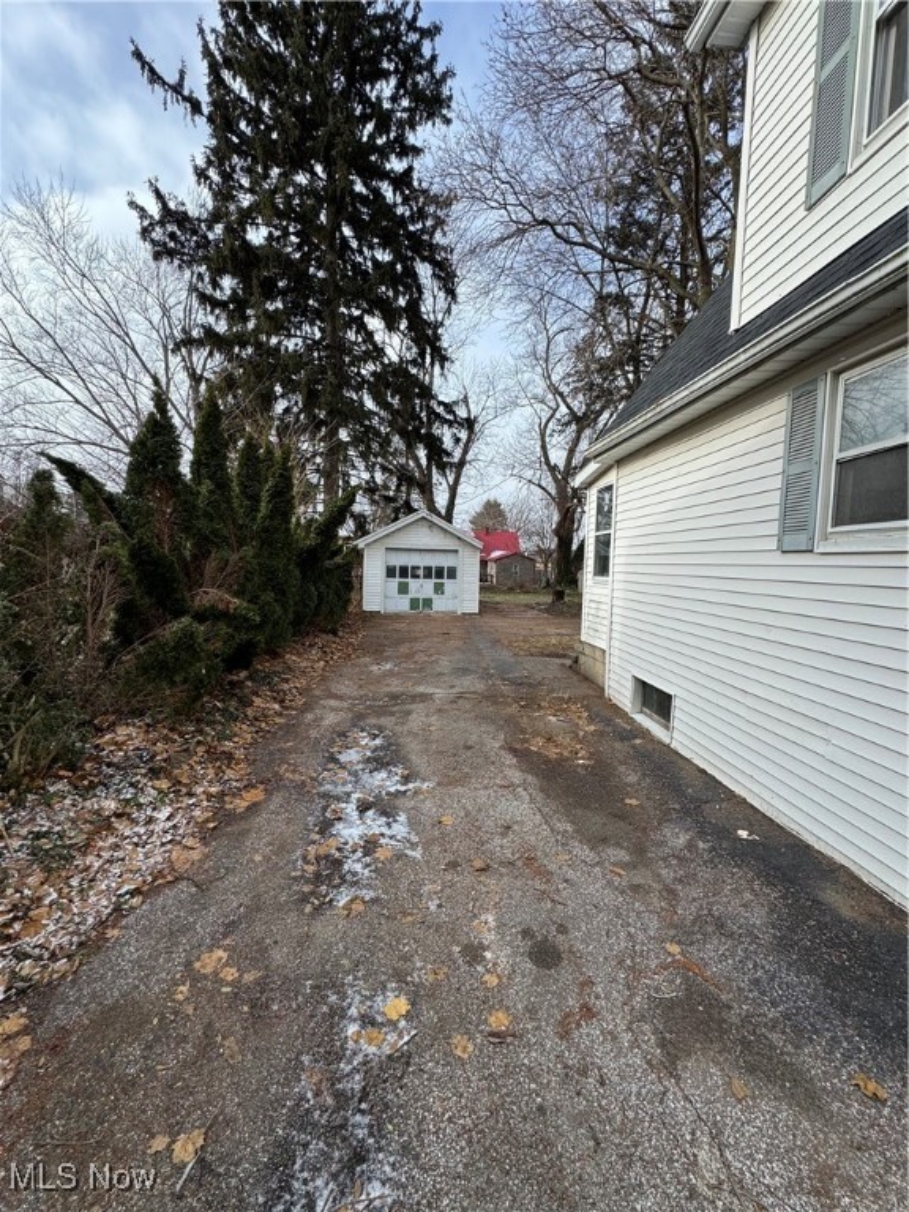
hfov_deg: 85.7
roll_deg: +0.0
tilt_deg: -2.8
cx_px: 454
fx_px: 490
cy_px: 606
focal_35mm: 14
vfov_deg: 102.1
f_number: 2.2
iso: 40
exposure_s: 1/734
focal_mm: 2.22
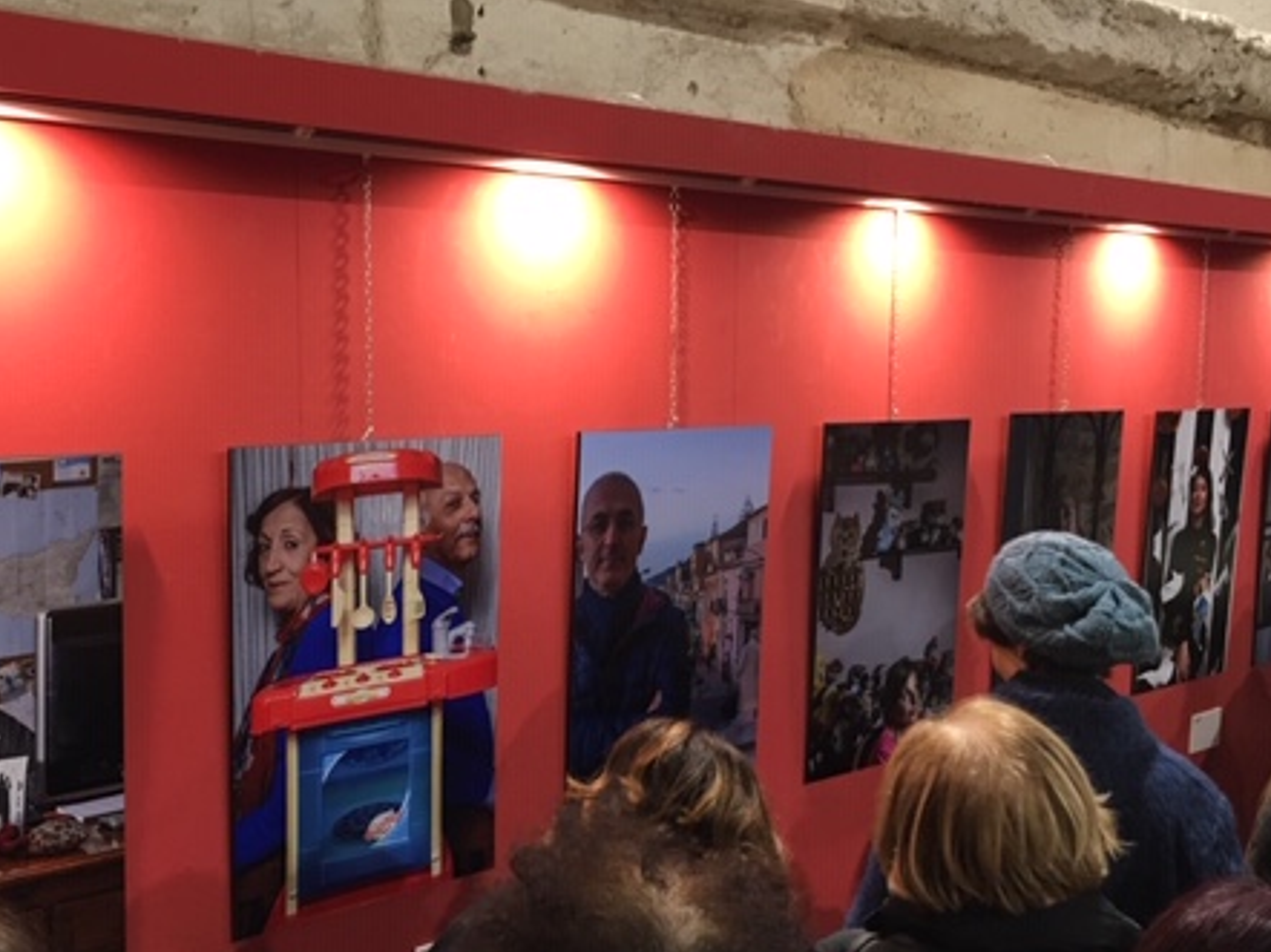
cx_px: 587
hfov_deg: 44.8
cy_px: 541
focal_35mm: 42
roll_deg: -1.0
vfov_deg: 34.3
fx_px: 1541
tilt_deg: -7.3
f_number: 2.2
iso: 160
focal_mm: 4.15
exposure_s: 1/33
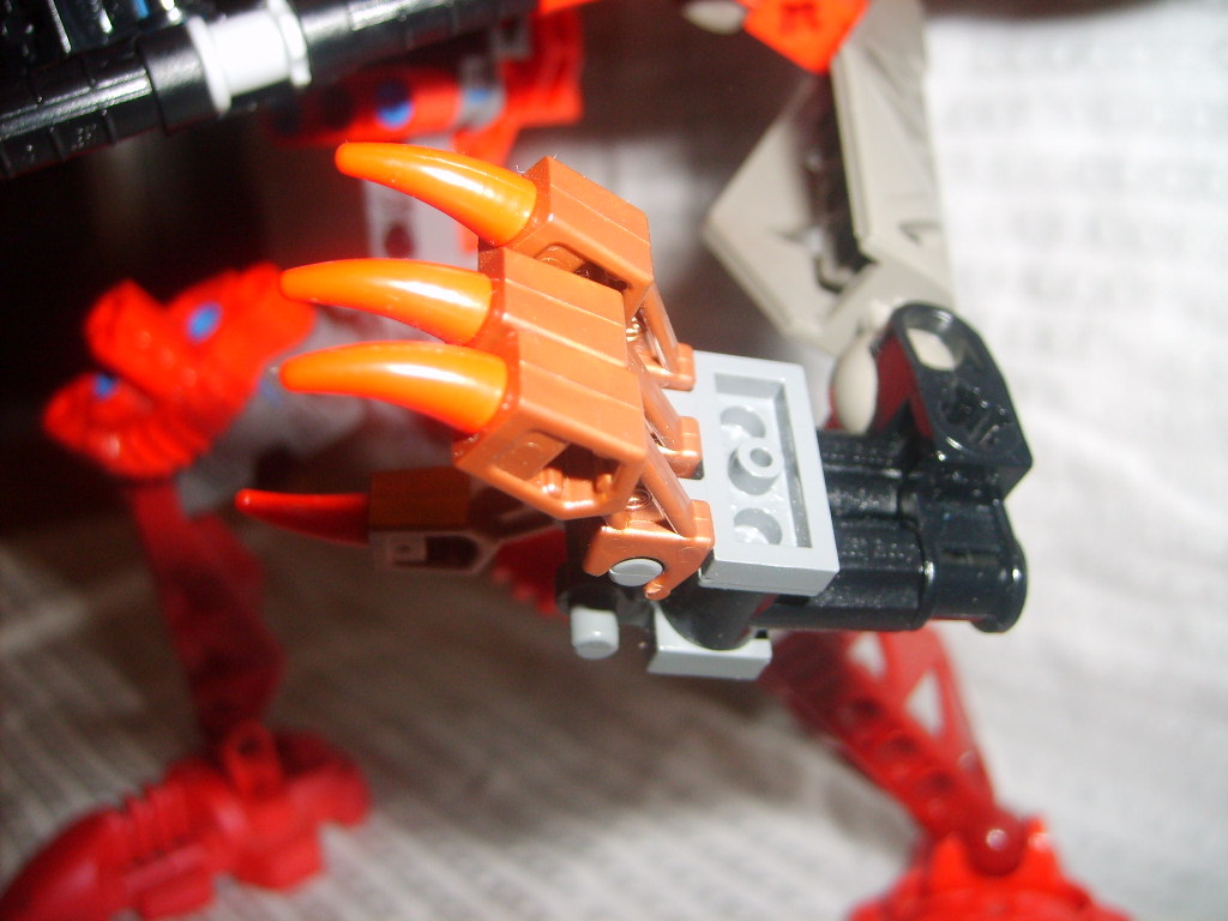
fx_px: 1242
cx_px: 614
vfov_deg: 40.7
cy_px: 460
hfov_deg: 52.6
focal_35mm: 35
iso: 100
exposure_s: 1/45
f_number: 2.8
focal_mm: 5.8
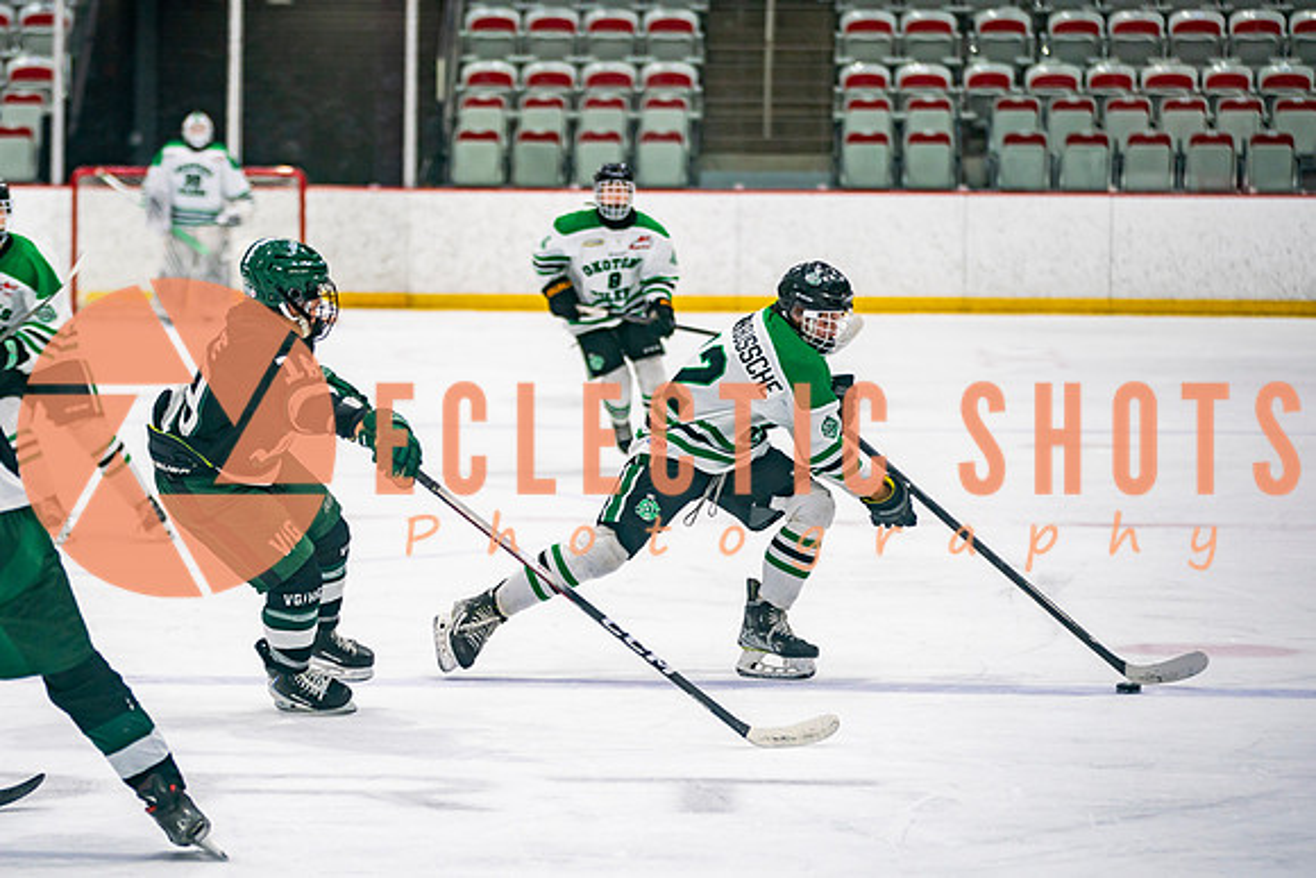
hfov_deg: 10.9
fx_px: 6875
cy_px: 432
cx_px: 482
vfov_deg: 7.3
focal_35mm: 188
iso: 400
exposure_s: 1/640
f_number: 2.8
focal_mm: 140
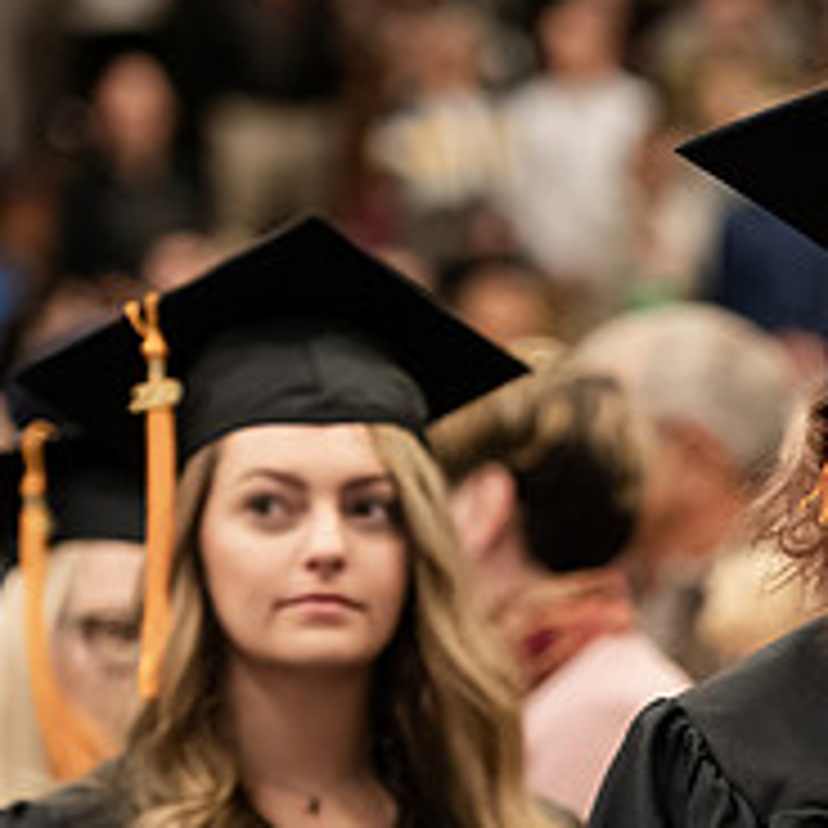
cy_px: 673
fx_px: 8119
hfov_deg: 5.8
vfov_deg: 5.8
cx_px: 1161
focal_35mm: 300
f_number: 3.2
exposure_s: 1/200
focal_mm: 112
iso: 2000
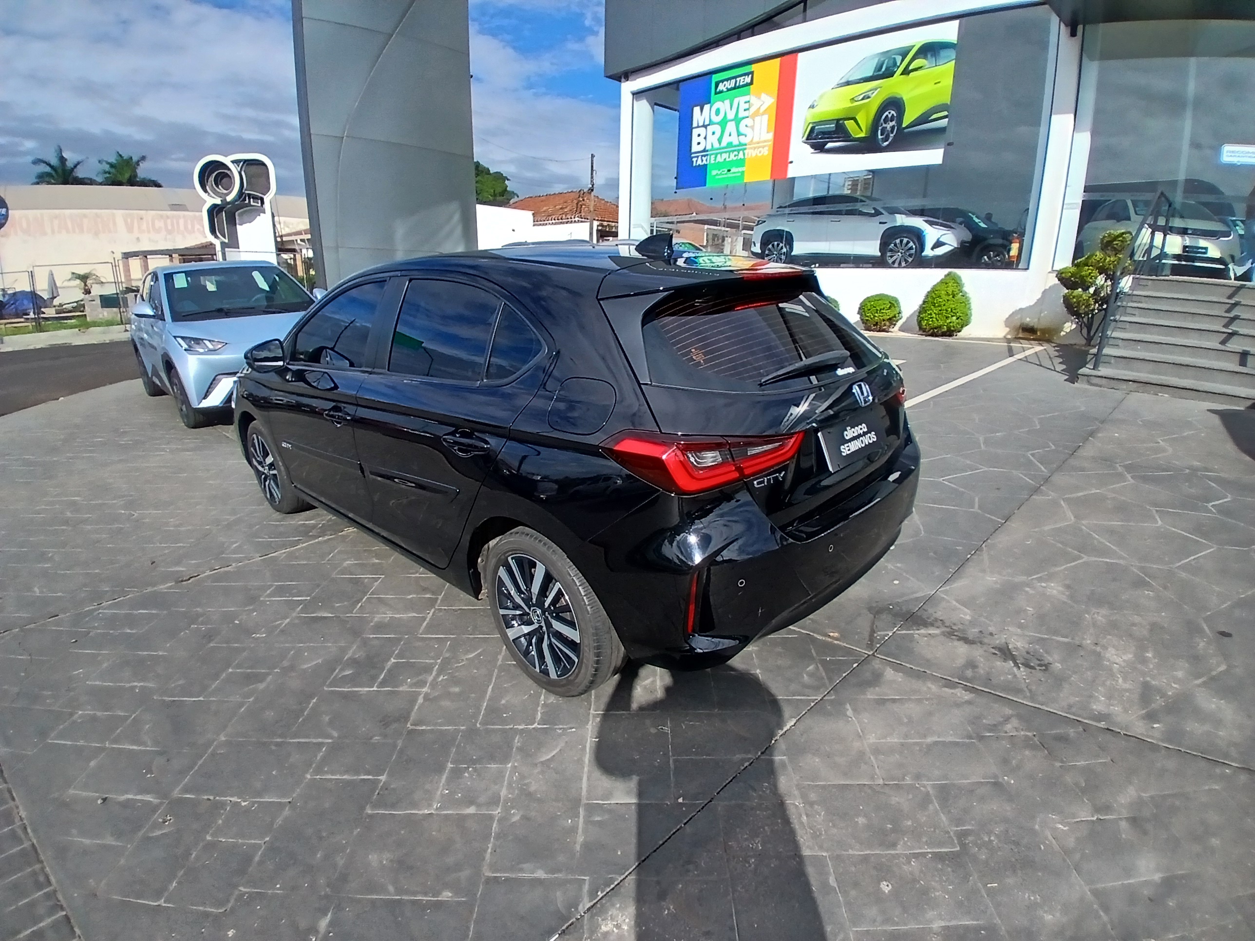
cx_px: 628
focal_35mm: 17
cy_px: 470
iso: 50
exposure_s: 1/1427
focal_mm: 1.4
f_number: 2.2
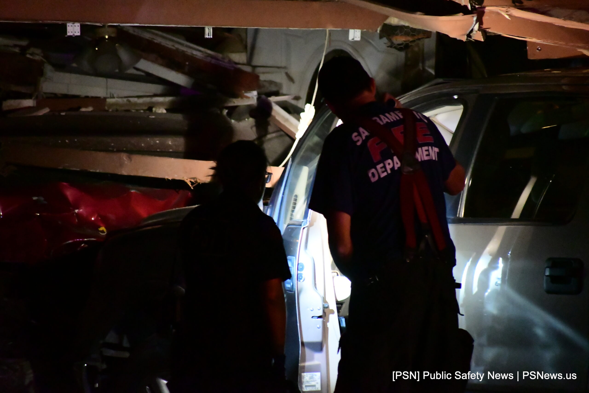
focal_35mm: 450
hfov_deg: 4.6
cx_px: 294
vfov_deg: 3.1
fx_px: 7362
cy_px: 196
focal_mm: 300
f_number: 6.3
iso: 32000
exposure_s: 1/30
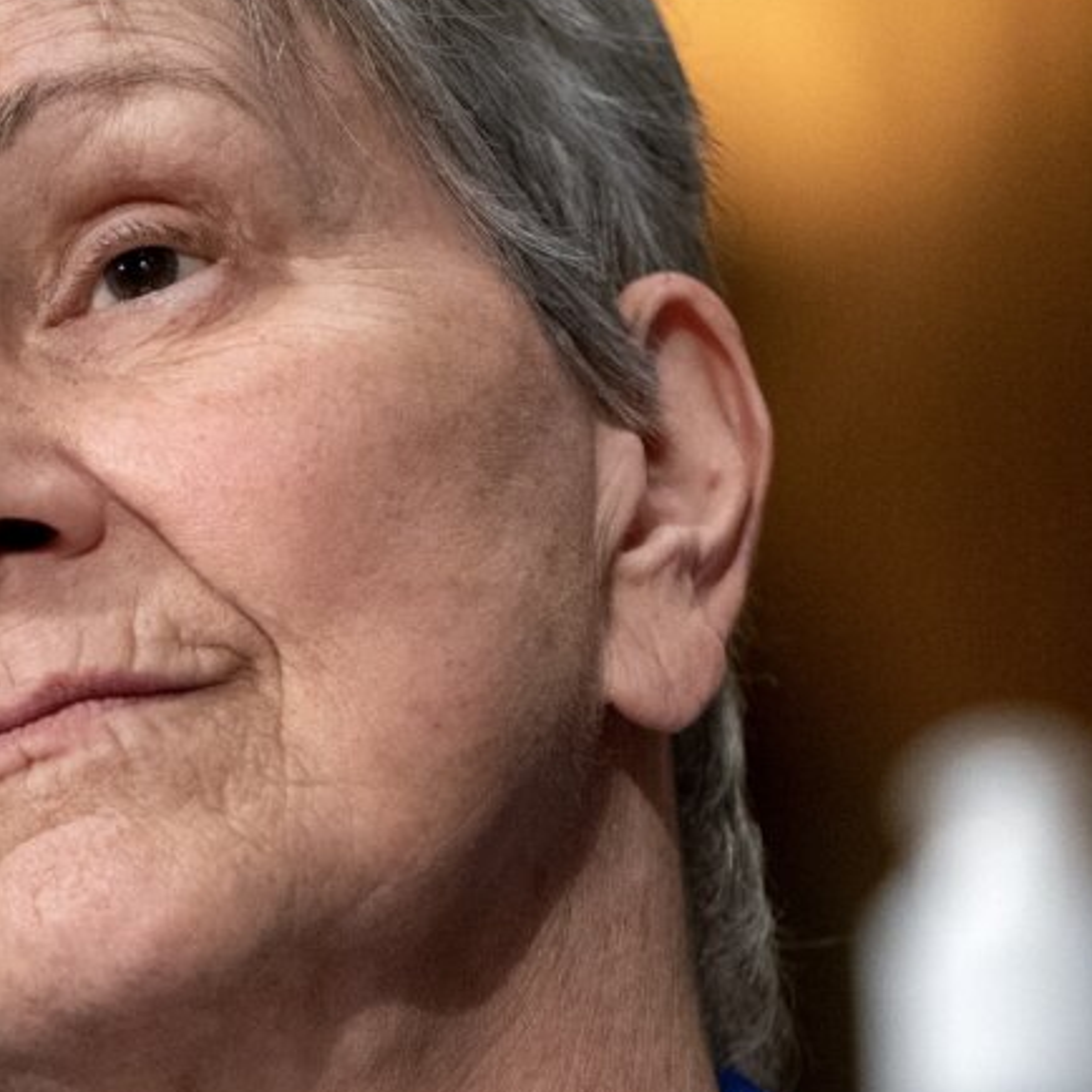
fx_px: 22628
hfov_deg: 2.8
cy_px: 667
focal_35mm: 634
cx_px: 65
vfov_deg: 2.8
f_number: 2.8
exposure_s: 1/400
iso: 3200
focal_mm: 200
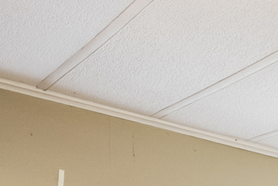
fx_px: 757
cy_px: 457
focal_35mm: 98
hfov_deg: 16.8
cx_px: 519
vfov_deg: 11.4
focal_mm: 14
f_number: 6.3
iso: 500
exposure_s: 1/3
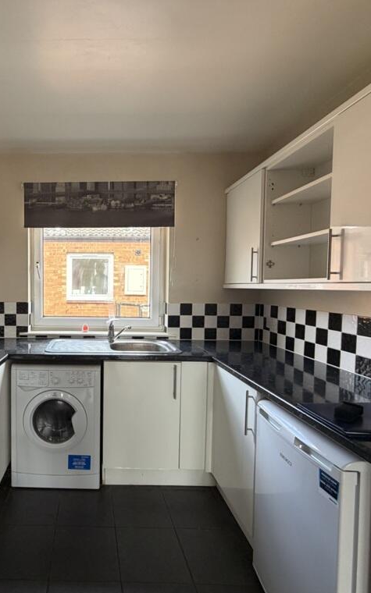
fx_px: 324
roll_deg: +0.0
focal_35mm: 20
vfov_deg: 85.1
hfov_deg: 56.1
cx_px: 84
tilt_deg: -2.9
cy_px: 299
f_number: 2.2
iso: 200
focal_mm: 2.22
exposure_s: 1/121
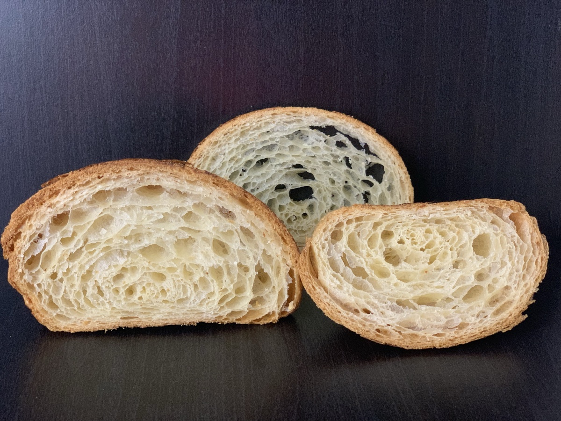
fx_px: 843
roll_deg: -1.1
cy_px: 210
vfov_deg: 28.0
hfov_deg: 36.8
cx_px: 280
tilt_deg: -20.1
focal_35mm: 52
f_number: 2.4
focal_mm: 6
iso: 400
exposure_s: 1/50
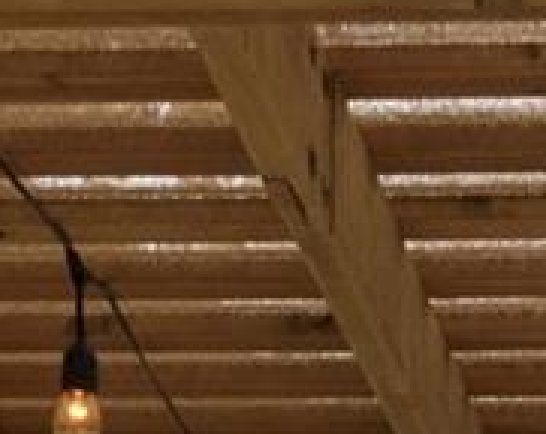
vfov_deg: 7.7
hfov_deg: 10.3
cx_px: 715
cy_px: 1133
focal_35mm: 183
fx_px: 2951
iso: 2000
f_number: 9
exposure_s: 1/640
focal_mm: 22
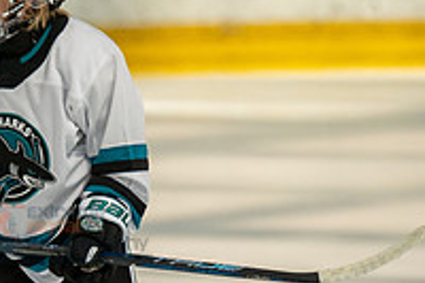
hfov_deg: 1.7
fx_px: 13942
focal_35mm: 1182
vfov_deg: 1.2
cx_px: -34
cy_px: 186
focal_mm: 300
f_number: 3.2
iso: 1600
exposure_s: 1/5000
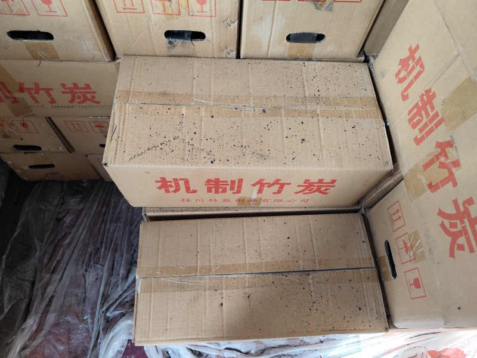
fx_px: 317
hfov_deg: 73.9
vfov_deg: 58.9
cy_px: 179
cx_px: 238
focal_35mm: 23
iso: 160
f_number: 1.65
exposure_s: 1/100
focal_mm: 6.14
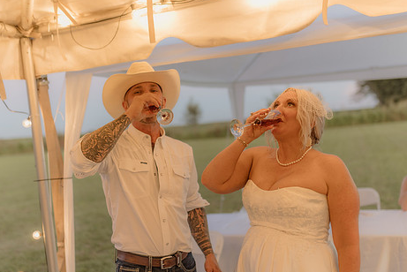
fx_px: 498
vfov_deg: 30.5
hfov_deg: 44.5
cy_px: 152
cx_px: 212
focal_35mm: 44
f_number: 1.4
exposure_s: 1/125
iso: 500
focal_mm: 35
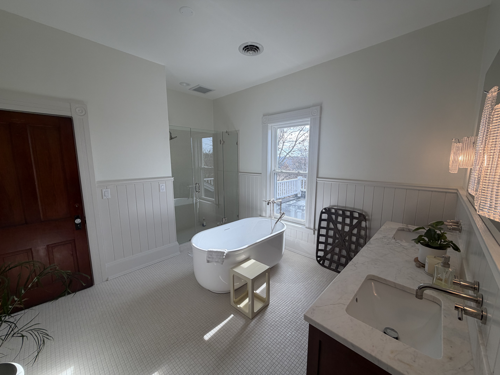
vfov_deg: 85.7
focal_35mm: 14
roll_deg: +0.4
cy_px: 188
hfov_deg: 102.1
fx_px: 202
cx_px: 250
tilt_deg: -7.5
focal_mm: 2.22
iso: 40
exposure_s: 1/151
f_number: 2.2
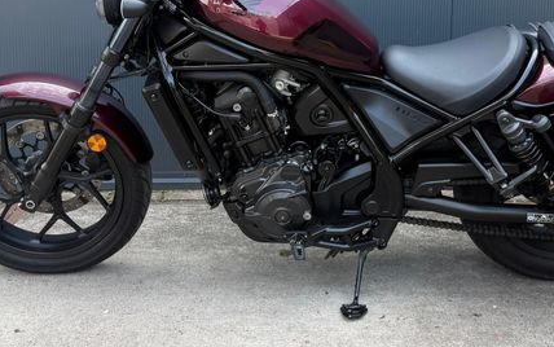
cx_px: 329
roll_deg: -0.5
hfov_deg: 51.2
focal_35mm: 38
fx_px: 574
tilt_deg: -8.3
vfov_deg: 32.8
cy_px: 78
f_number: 1.78
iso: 64
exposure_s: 1/181
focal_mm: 6.76
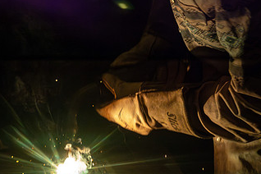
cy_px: 89
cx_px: 95
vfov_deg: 9.0
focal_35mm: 153
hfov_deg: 13.4
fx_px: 1109
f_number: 2.8
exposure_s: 1/1000
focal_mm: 84
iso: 8000
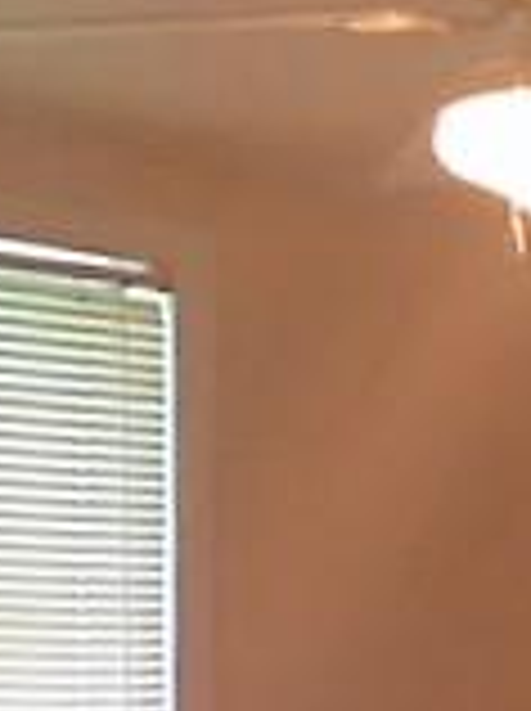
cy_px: 1024
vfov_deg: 16.5
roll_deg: +1.0
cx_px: 578
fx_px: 2256
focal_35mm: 110
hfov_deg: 13.2
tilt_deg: -5.4
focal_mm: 4.15
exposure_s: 1/15
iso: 40
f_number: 2.2
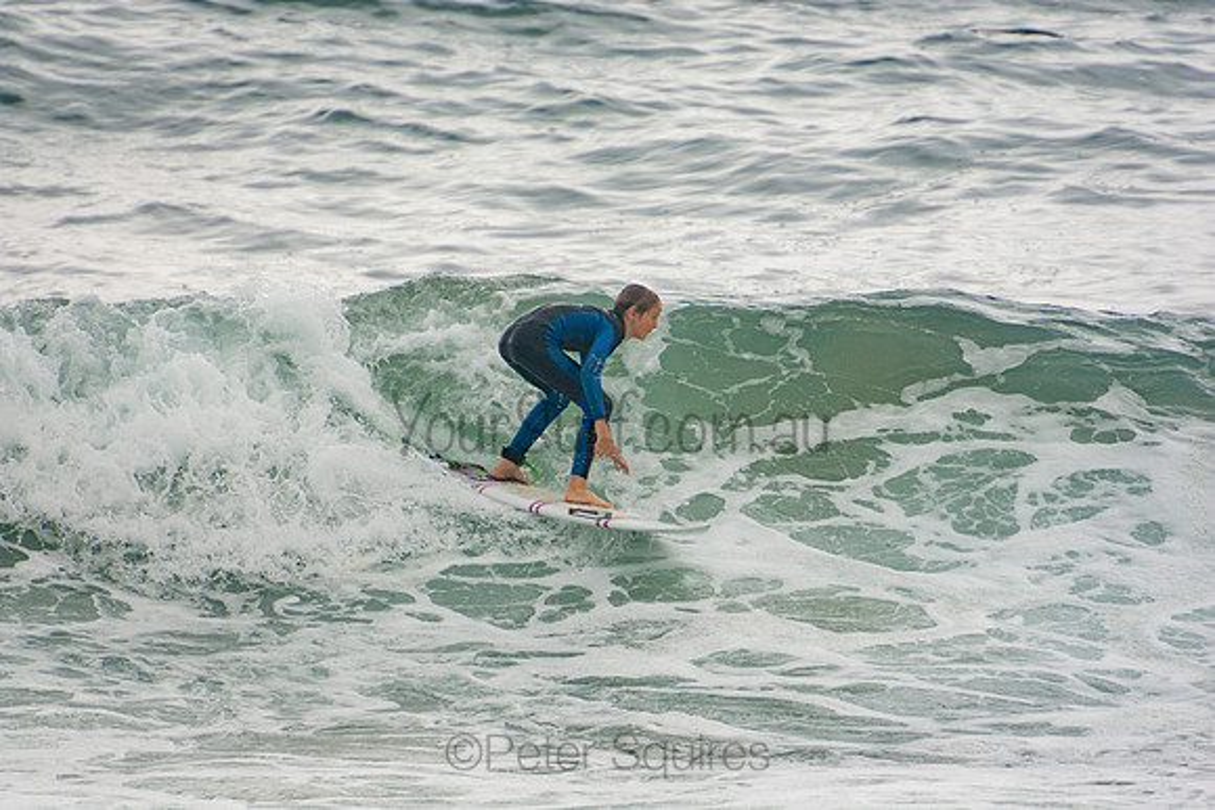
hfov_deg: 3.4
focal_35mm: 600
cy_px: 405
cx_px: 608
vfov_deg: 2.3
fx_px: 20254
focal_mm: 400
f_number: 5.6
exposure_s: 1/1250
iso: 280
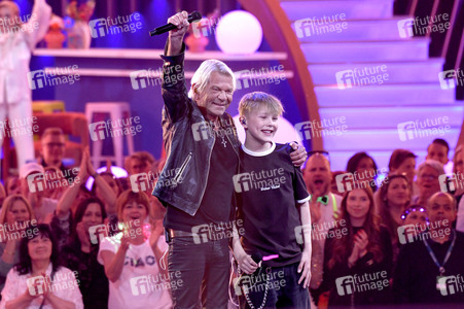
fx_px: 4121
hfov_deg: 6.4
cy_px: 154
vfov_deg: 4.3
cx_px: 232
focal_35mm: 320
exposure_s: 1/100
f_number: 6.3
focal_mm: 320
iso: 3200
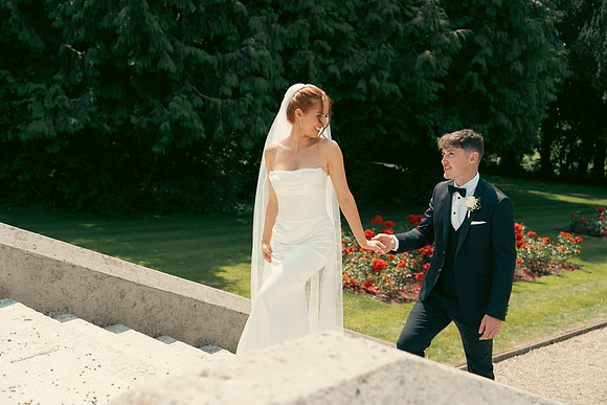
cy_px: 202
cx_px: 304
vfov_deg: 31.2
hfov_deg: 45.4
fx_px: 725
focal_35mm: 43
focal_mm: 43
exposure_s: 1/1250
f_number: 3.5
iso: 200
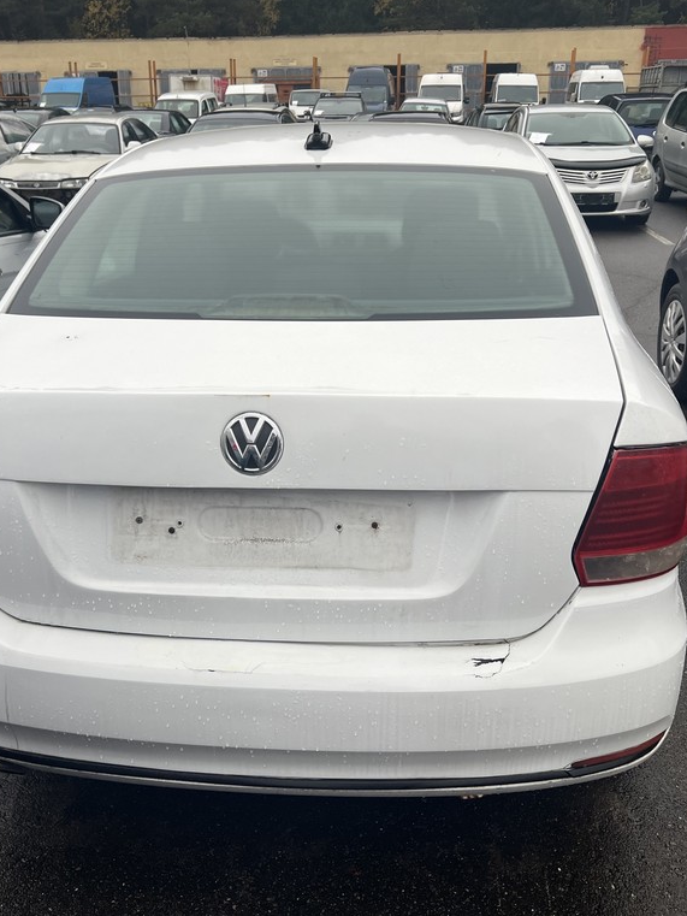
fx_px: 926
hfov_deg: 40.7
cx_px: 310
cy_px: 459
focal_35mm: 35
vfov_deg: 52.6
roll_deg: +0.6
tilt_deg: -17.0
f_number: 1.5
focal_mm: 5.7
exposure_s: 1/488
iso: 50
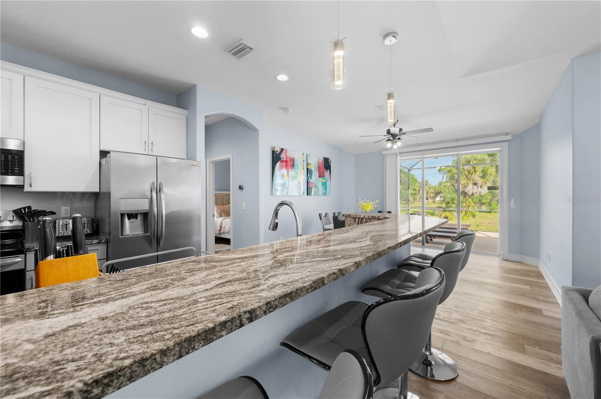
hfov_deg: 104.3
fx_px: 233
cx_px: 300
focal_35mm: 14
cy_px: 200
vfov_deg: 81.1
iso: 200
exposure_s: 1/1.67
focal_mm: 14
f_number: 8
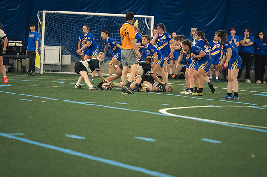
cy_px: 88
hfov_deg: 6.9
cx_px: 134
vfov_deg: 4.6
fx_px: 2224
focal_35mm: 300
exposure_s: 1/500
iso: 10000
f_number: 2.8
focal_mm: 200
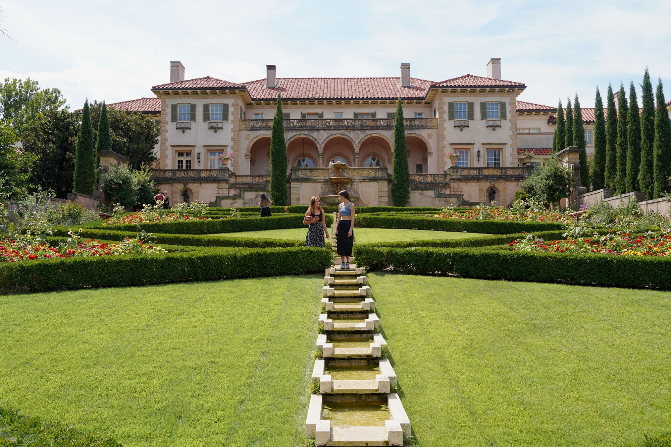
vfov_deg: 41.1
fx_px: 596
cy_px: 224
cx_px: 336
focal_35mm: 32
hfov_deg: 58.7
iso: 100
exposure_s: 1/100
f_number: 11
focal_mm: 32
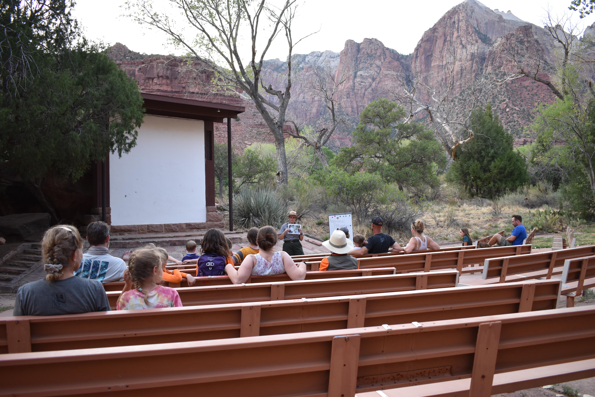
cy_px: 198
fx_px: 521
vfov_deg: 41.7
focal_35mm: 32
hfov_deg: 59.5
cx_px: 298
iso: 400
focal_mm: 21
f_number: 4.5
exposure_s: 1/80
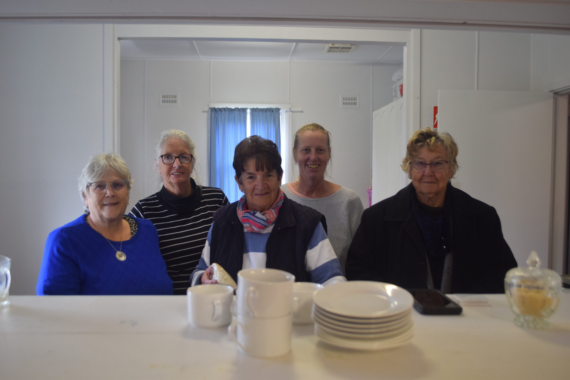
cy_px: 190
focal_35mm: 33
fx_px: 522
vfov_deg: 40.0
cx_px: 285
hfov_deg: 57.2
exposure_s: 1/60
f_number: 4
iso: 640
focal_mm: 22
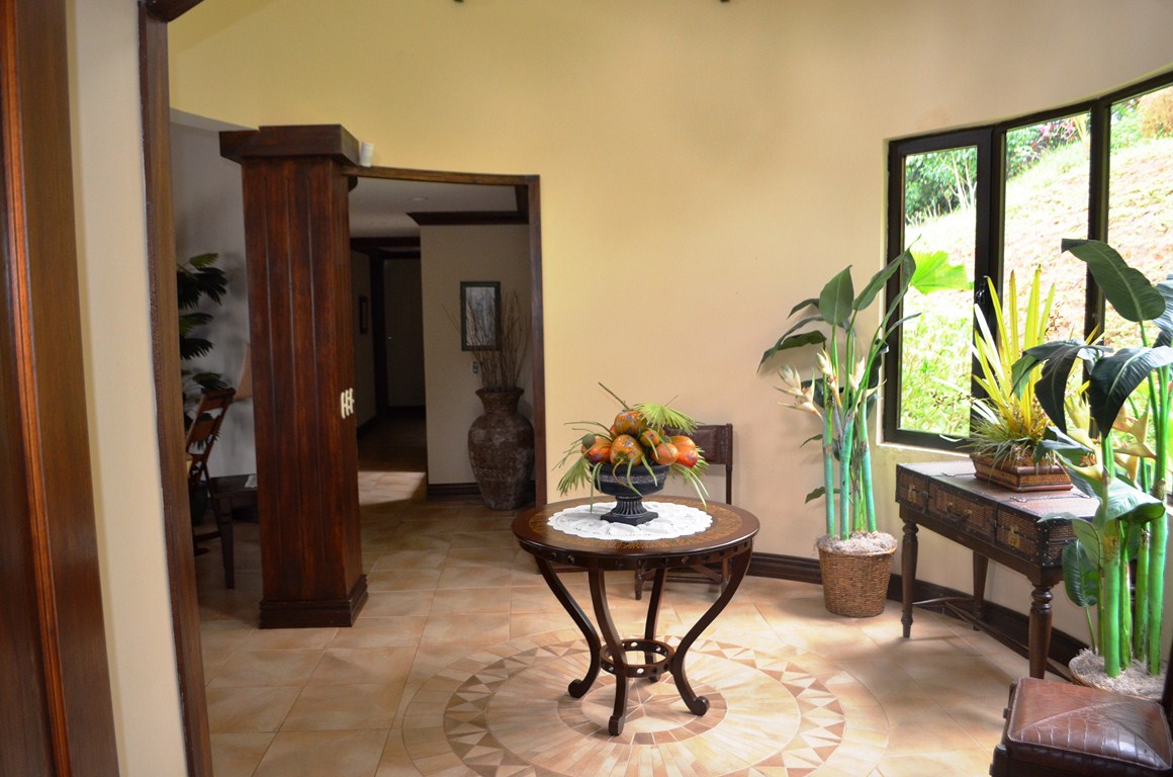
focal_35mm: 27
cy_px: 388
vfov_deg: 47.7
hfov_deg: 67.5
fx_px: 878
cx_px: 586
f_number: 3.5
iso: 1100
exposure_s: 1/60
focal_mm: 18
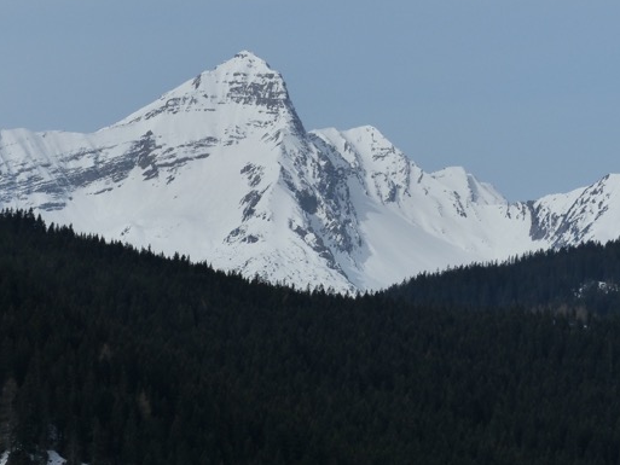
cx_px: 259
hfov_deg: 9.8
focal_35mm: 202
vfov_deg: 7.4
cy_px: 190
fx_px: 3619
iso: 160
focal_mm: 29.2
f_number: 5
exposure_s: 1/1600
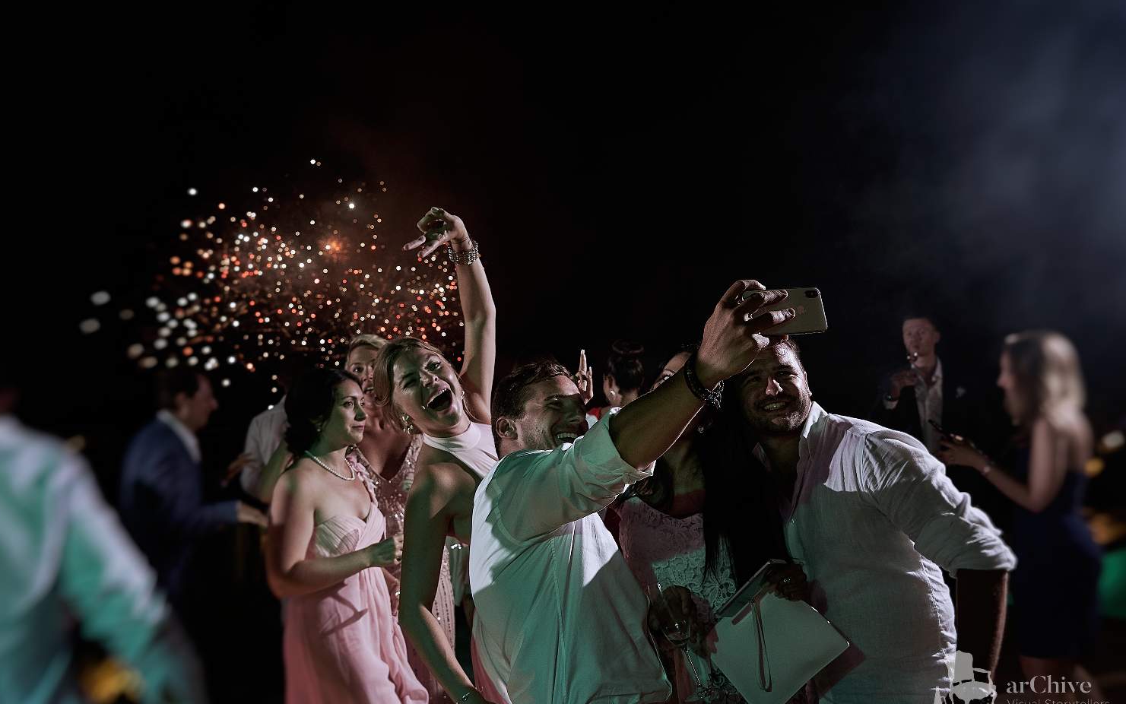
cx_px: 558
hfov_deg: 59.6
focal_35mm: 32
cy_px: 354
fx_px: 982
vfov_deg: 39.4
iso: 1000
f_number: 5
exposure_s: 1/100
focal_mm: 31
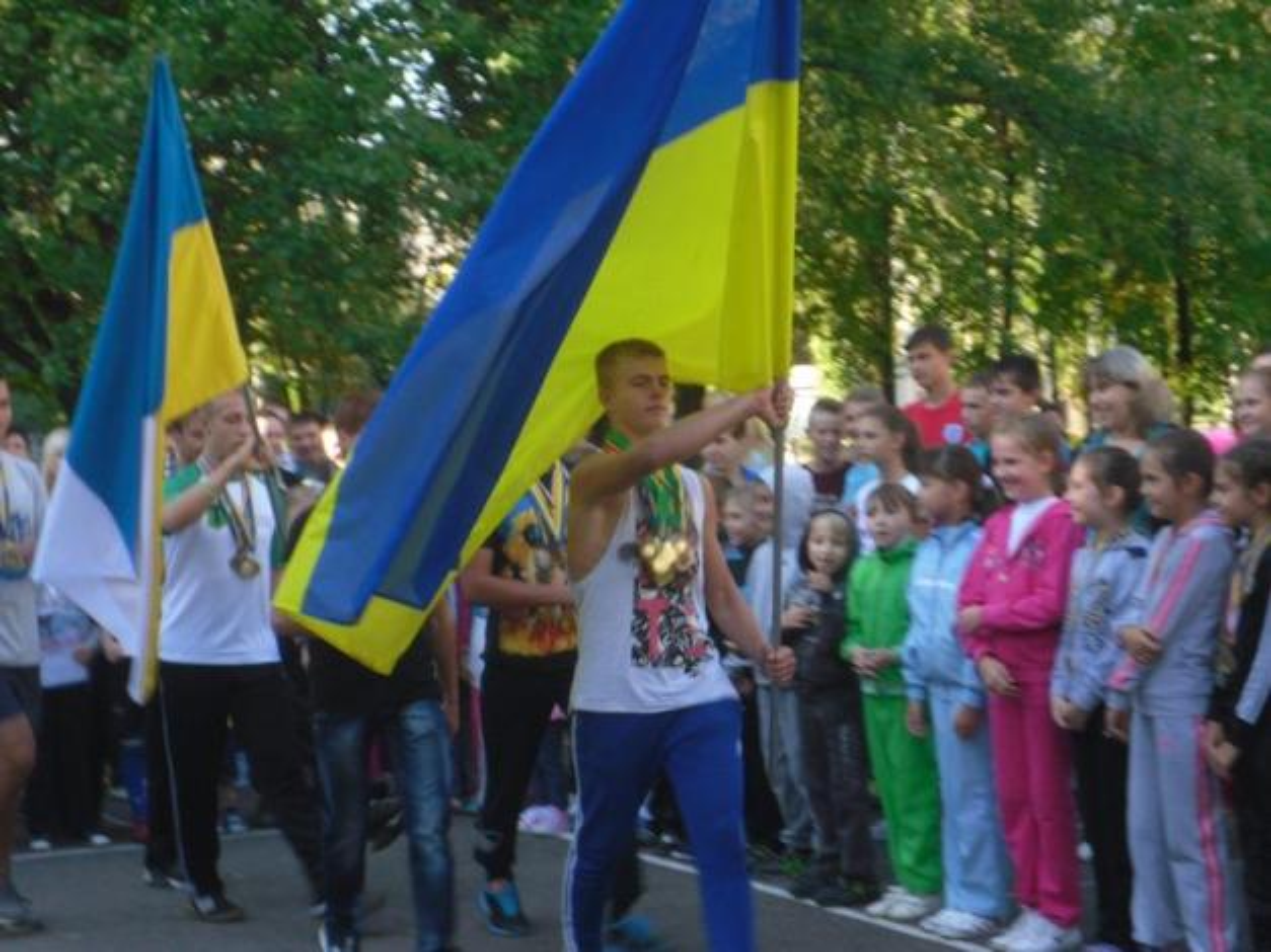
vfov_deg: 20.7
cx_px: 636
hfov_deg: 27.4
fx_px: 2606
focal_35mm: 71
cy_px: 476
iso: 100
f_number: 6.1
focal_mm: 12.76
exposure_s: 1/51
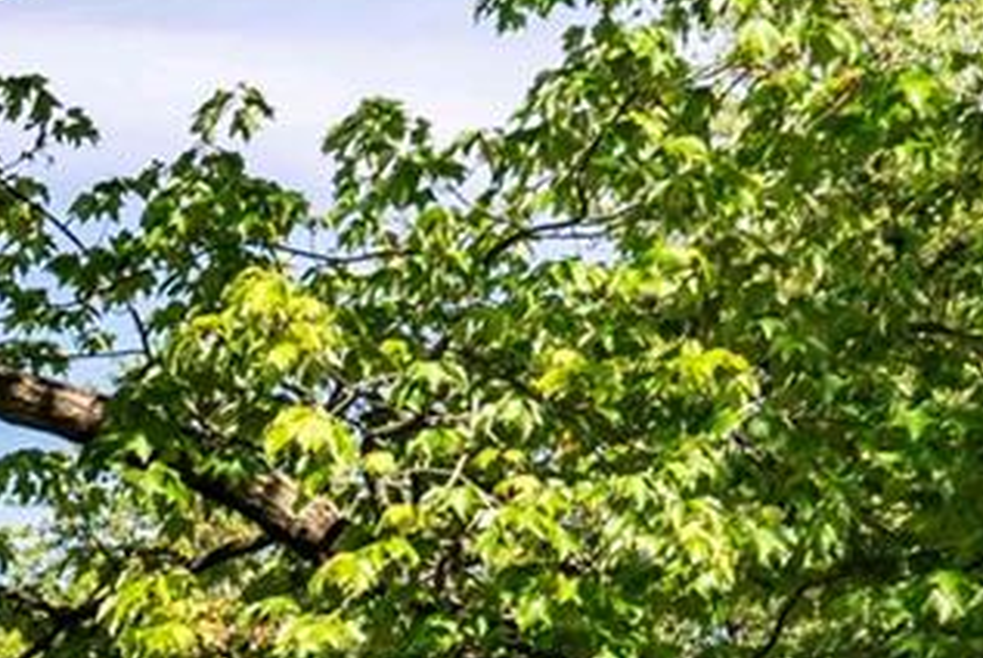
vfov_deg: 6.3
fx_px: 5466
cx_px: -2016
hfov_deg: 8.5
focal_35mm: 200
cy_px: 1972
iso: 400
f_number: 9
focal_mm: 31
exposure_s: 1/640
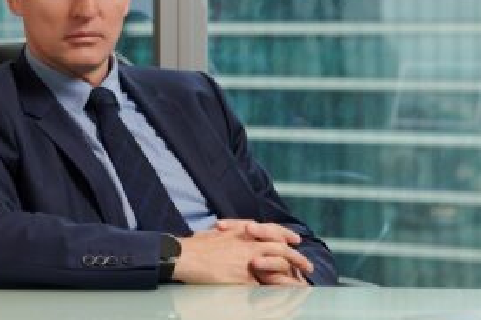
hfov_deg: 13.1
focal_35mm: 157
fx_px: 2095
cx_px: 168
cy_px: 77
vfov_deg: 8.7
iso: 250
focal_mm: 85
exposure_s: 1/80
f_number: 5.6
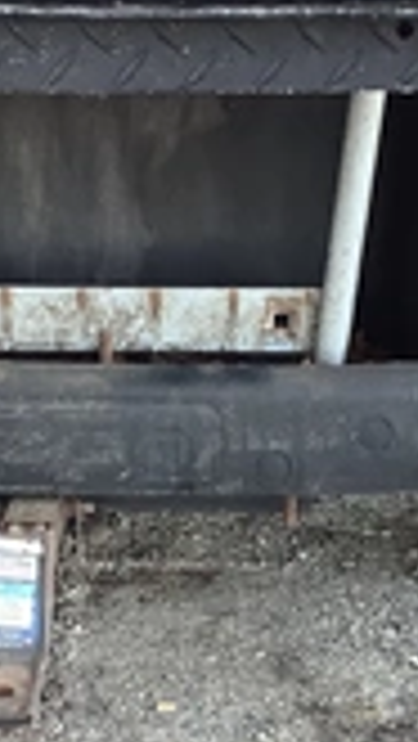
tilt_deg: -23.3
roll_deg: -2.6
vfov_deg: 25.8
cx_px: 202
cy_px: 450
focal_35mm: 82
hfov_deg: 14.8
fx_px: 1613
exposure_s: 1/60
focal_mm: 3.3
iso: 125
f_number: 2.4
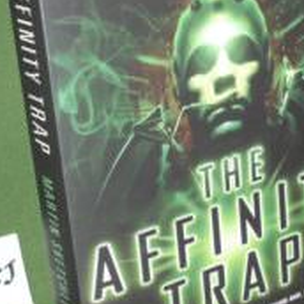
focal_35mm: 96
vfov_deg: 18.0
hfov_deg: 18.1
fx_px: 954
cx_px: 151
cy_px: 87
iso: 200
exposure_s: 1/30
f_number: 3.6
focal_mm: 7.2
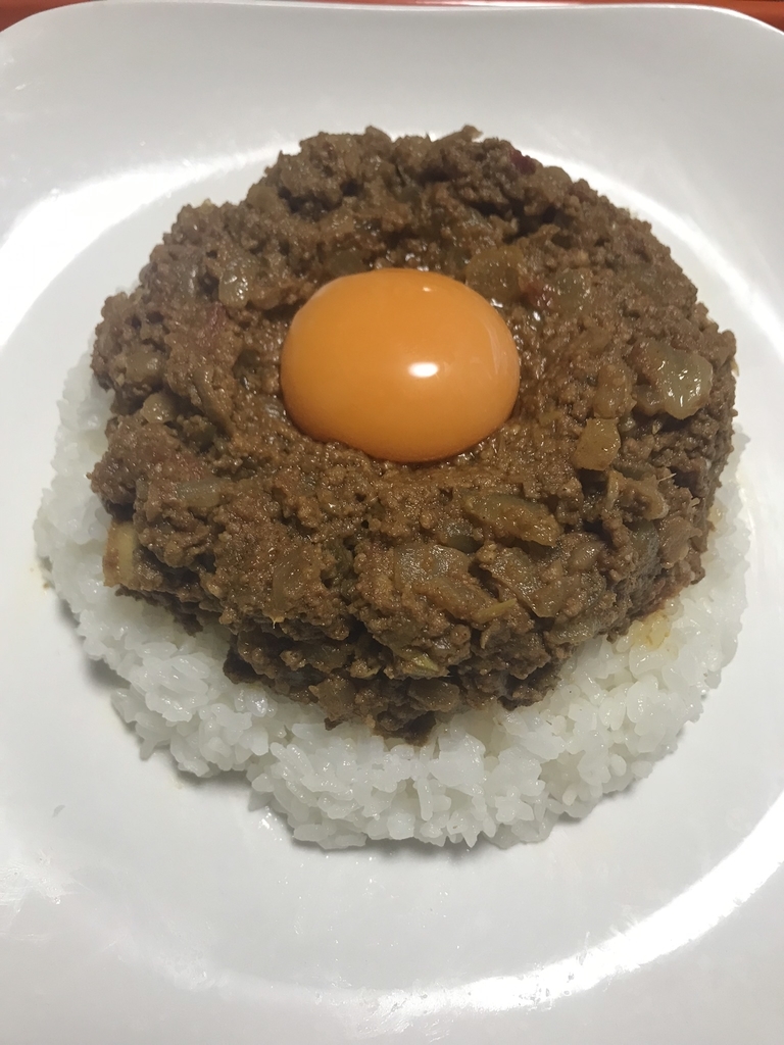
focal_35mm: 28
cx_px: 392
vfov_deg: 63.4
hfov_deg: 49.7
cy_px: 522
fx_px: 846
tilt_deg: -59.2
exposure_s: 1/33
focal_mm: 3.99
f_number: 1.8
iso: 40
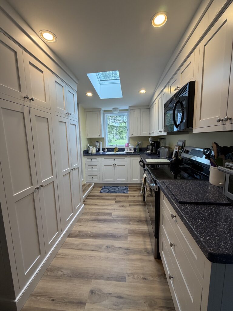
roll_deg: +1.6
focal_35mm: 14
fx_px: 126
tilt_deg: -6.7
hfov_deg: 85.7
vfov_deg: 102.1
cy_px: 156
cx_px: 116
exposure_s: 1/121
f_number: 2.2
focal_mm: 2.22
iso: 200
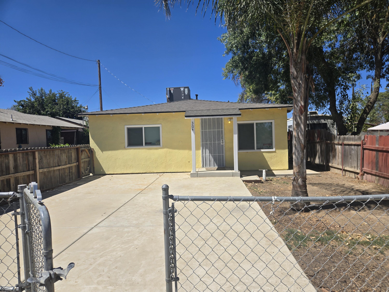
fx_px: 258
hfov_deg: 73.9
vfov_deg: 58.9
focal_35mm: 23
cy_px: 146
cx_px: 194
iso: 25
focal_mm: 5.4
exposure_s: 1/3034
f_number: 1.8
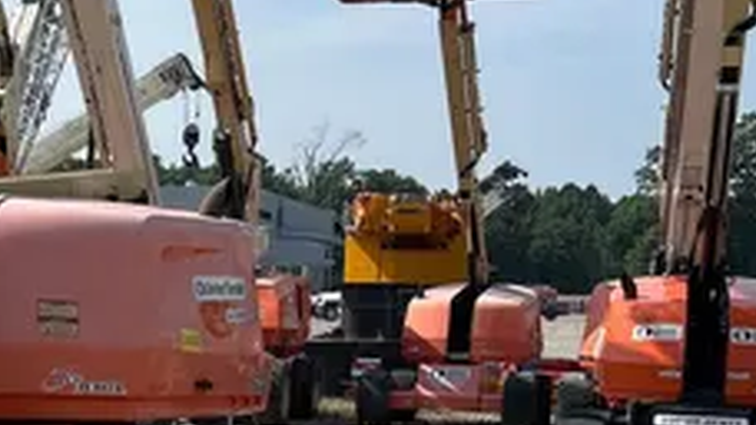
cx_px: 10
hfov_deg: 22.6
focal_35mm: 91
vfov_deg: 12.9
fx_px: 1823
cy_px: 510
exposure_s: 1/5882
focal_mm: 5.7
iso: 50
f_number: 1.5
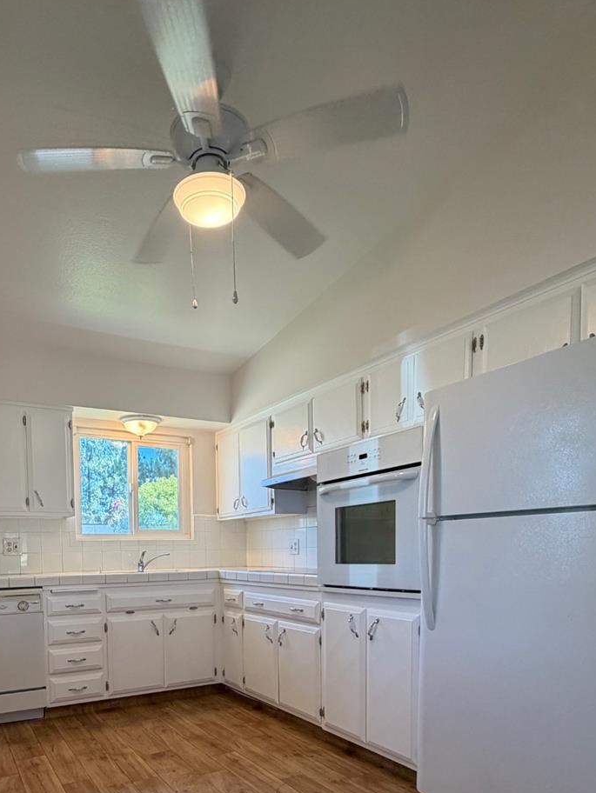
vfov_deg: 69.5
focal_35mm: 23
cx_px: 200
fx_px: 528
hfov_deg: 57.7
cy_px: 586
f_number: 2.2
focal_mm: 2.22
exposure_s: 1/120
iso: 160
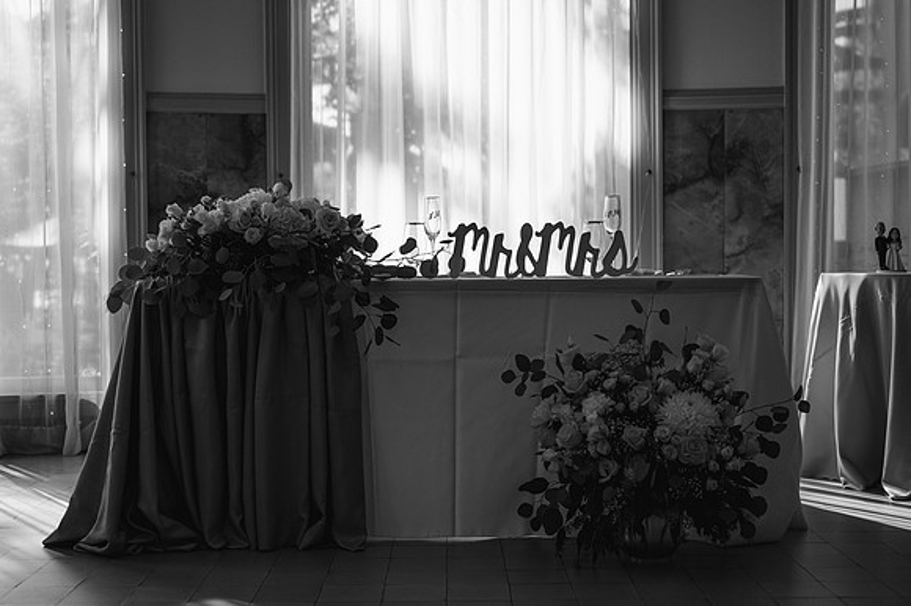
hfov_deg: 39.5
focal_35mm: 50
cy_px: 303
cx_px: 456
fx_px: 1268
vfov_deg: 26.9
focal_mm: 50
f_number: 2.8
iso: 100
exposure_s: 1/800
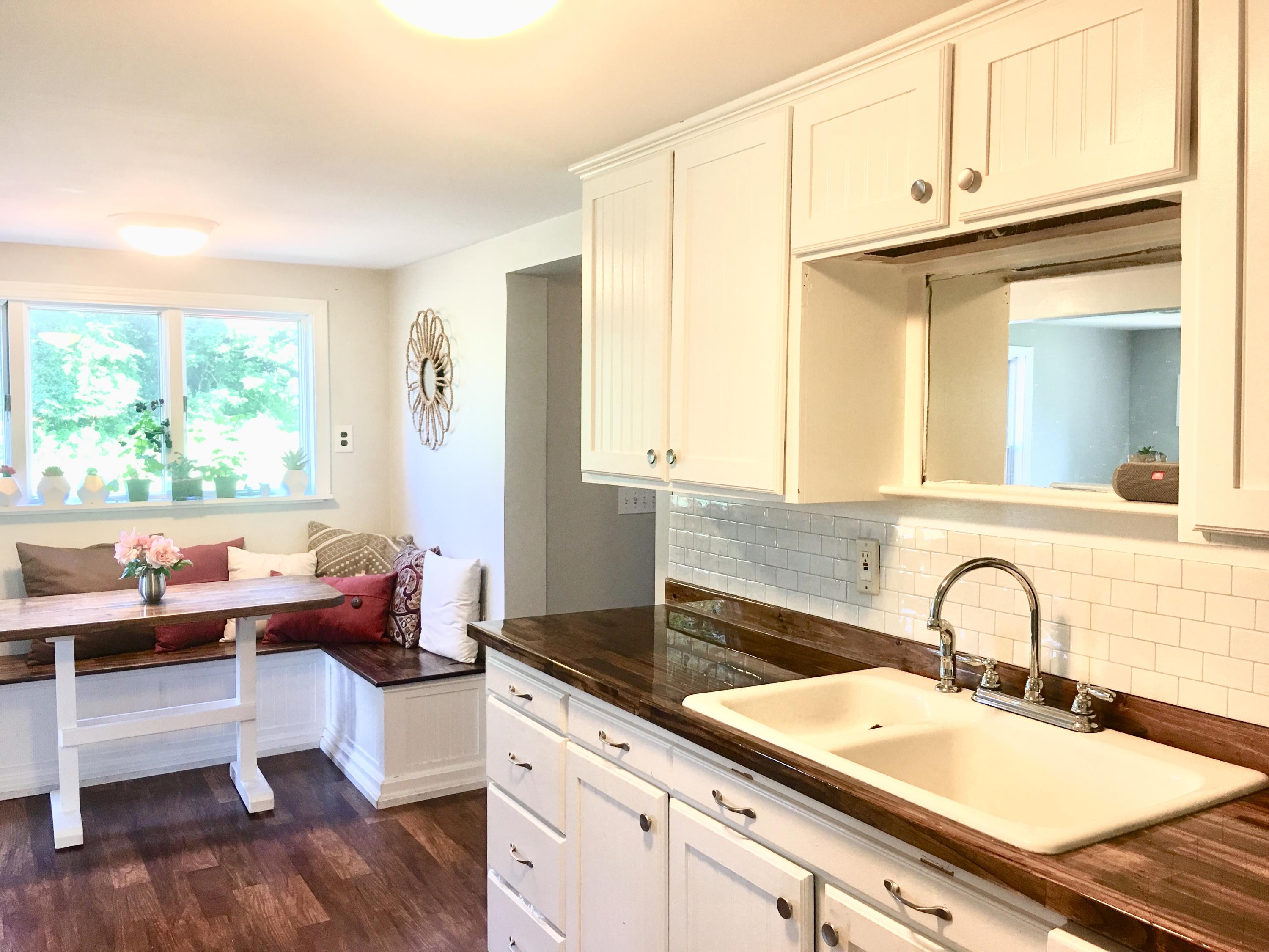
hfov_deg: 61.7
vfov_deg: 48.2
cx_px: 634
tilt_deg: -1.6
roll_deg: -0.3
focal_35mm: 29
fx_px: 1063
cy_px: 476
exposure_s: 1/30
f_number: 2.2
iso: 32
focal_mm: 4.15
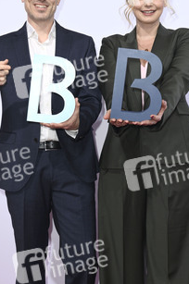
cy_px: 123
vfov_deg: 27.7
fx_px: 576
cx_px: 87
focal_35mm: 73
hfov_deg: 18.6
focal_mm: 56
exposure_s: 1/250
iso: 400
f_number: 6.3
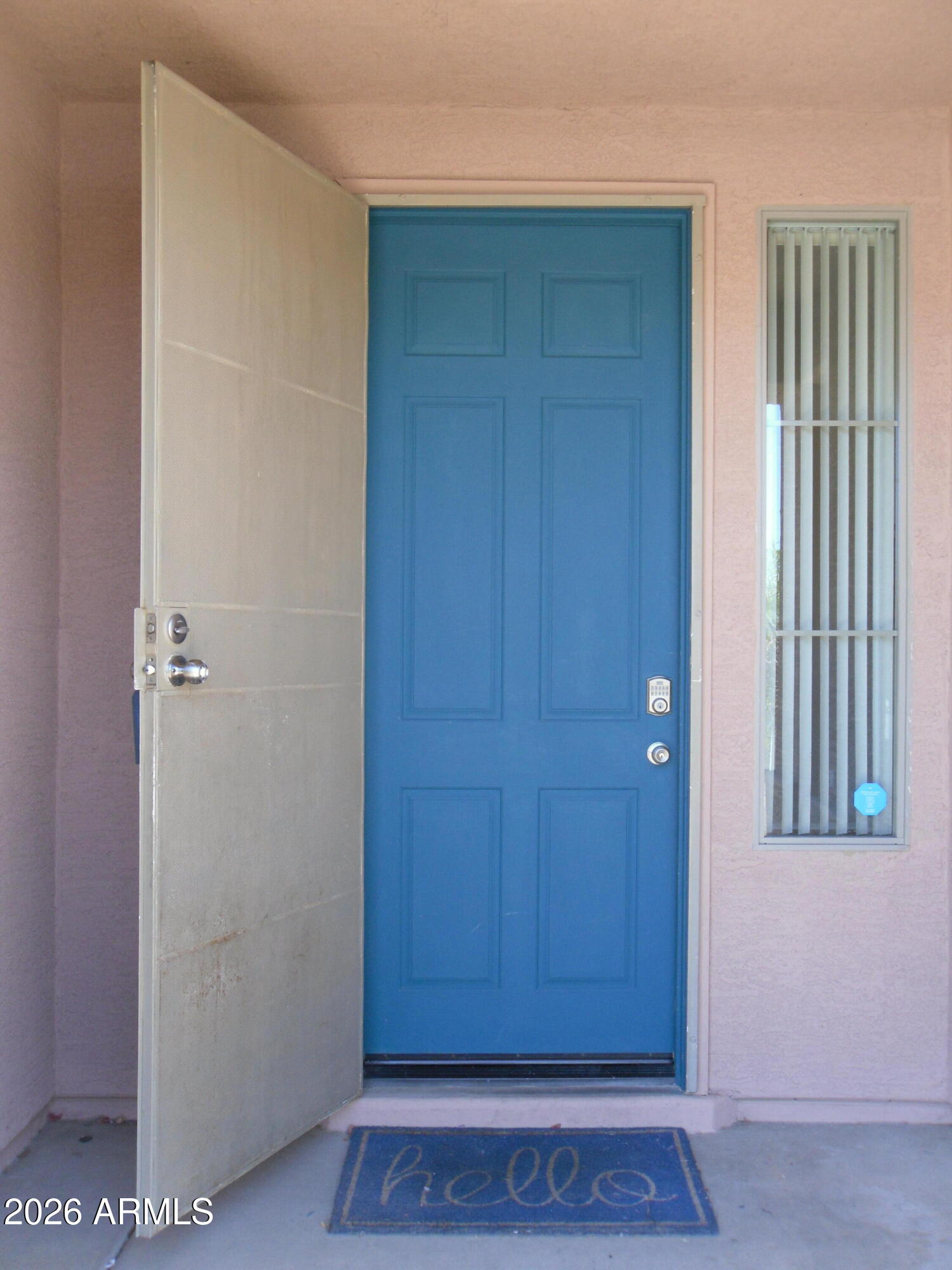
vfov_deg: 52.6
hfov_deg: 40.7
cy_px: 635
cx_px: 476
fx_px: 1283
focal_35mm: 35
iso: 100
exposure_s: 1/66
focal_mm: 6.3
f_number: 3.5
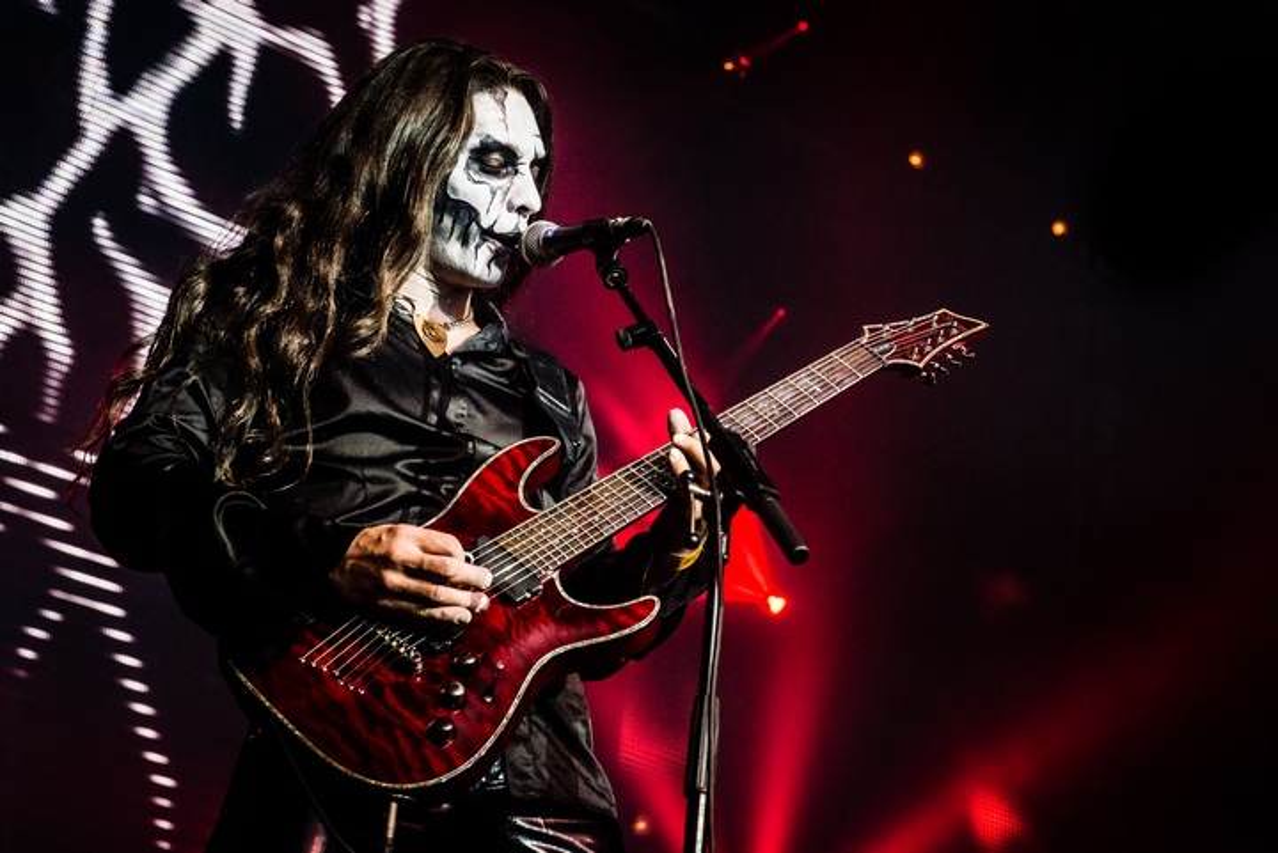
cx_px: 639
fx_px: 2486
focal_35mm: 70
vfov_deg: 19.5
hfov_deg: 28.8
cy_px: 426
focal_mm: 70
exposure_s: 1/800
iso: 3200
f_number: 6.3
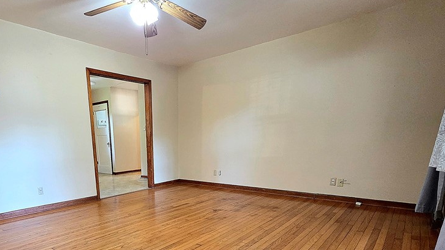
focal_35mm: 20
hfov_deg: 84.5
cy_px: 211
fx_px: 236
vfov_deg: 51.3
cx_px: 160
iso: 400
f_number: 2.2
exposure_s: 1/60.2
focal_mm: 2.2
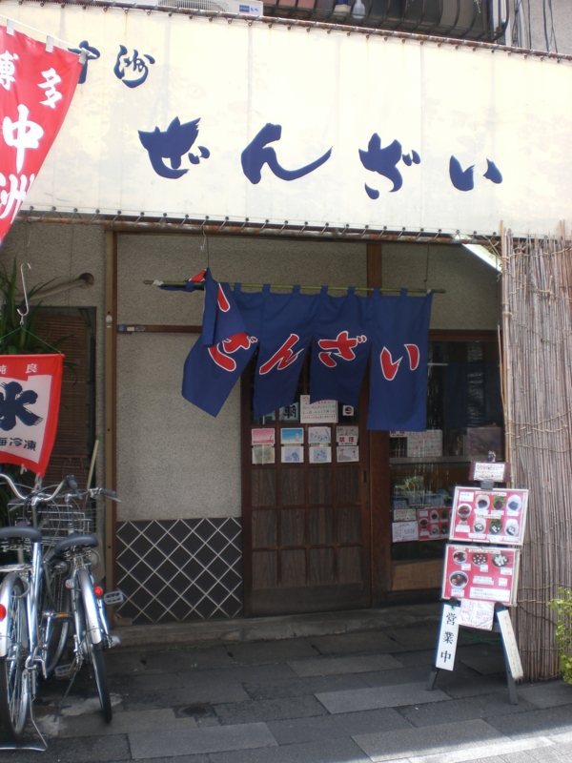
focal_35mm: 38
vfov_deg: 49.0
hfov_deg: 37.7
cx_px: 286
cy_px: 382
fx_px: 837
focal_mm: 6.3
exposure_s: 1/250
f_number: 3.1
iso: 50
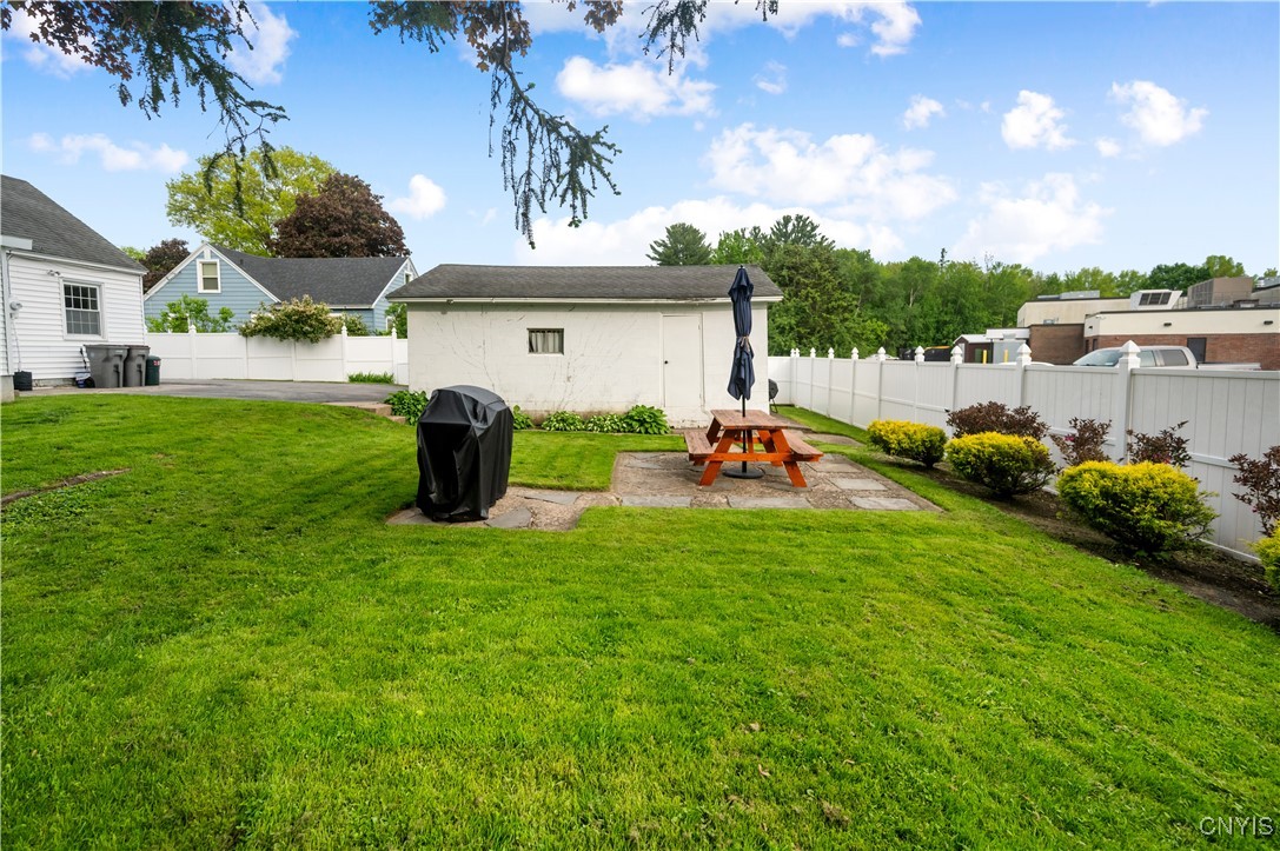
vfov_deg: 73.7
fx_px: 568
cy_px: 426
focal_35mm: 16
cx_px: 640
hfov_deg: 96.8
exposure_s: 1/8000
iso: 1250
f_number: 4
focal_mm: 16
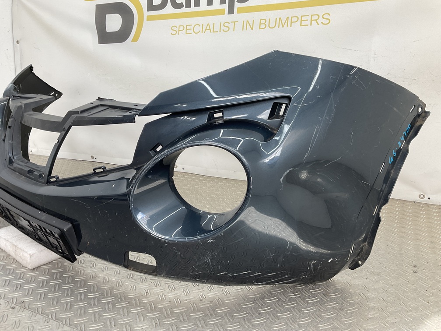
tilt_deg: -14.0
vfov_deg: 48.2
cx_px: 220
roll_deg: +0.4
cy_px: 166
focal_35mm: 29
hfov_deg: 61.7
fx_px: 369
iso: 25
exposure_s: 1/120
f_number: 1.8
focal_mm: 3
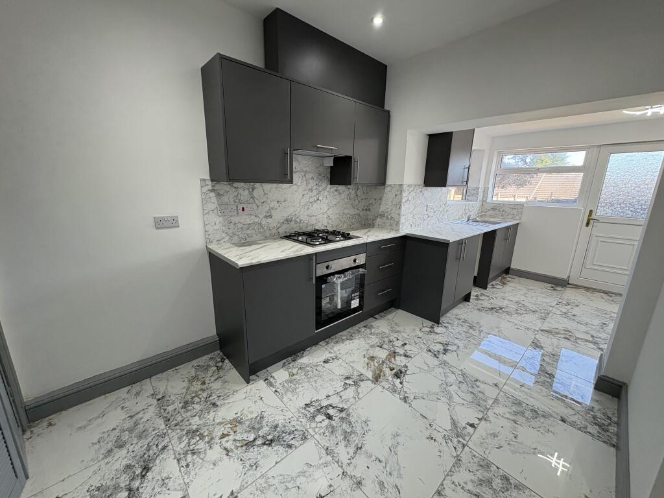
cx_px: 332
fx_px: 269
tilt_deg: -13.6
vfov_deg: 85.7
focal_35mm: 14
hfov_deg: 102.1
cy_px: 249
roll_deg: -1.0
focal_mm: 2.22
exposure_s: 1/100
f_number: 2.2
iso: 160
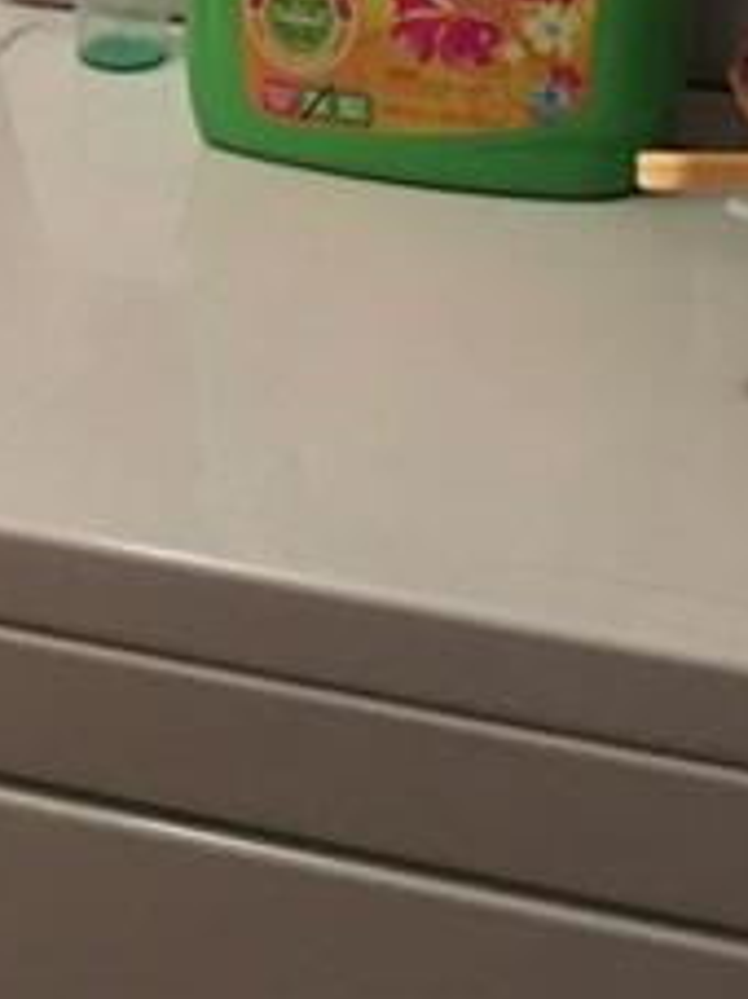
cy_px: -682
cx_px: 88
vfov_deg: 17.2
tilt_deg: -4.8
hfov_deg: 14.9
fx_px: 2826
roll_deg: +0.7
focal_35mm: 98
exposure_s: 1/15
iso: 64
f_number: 2.2
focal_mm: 4.15
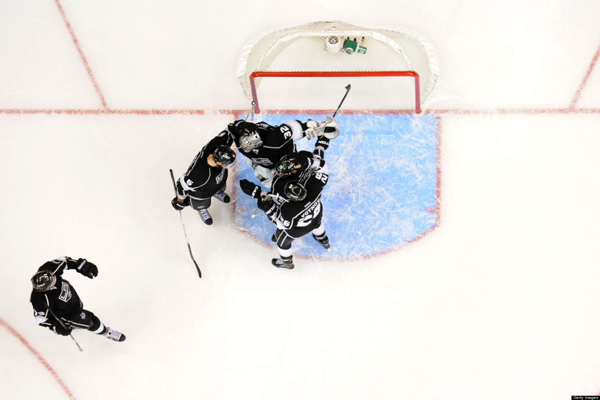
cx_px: 300
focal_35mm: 140
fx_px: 2333
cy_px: 200
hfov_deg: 14.7
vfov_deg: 9.8
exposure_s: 1/800
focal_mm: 140
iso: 2500
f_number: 4
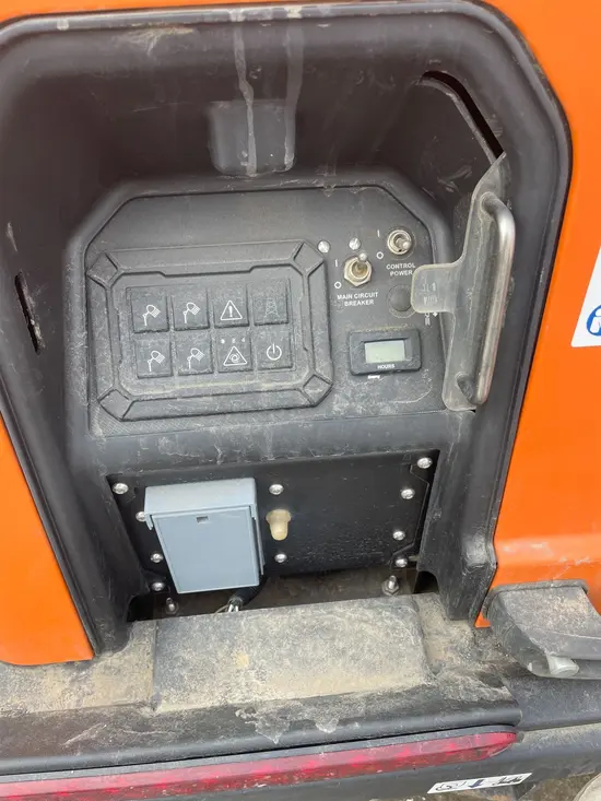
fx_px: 602
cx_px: 300
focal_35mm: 26
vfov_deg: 67.3
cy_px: 400
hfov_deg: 53.1
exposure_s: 1/337
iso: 32
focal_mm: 4.2
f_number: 1.6
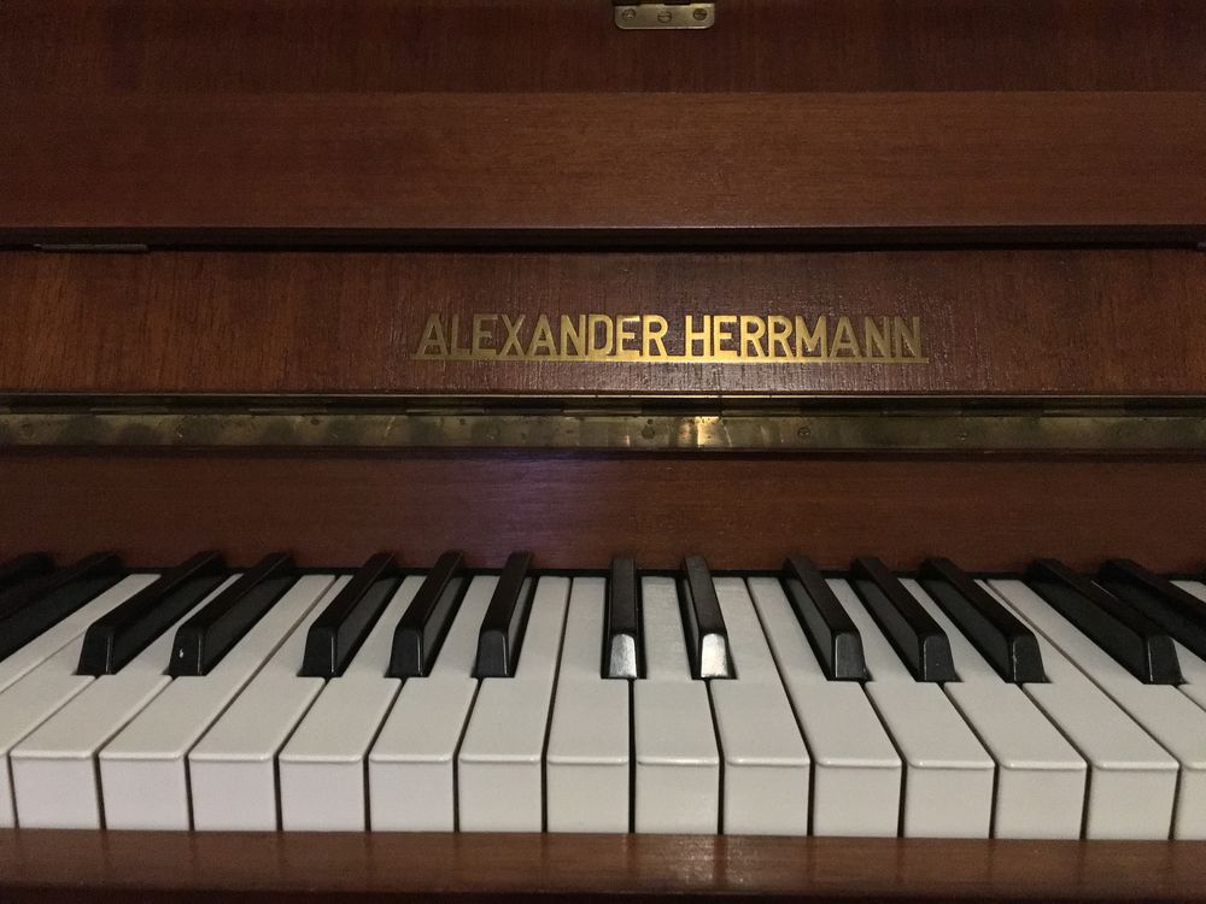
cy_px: 452
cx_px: 603
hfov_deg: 61.7
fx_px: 1010
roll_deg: -0.1
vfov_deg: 48.2
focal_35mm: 29
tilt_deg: -14.7
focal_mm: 4.15
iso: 500
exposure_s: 1/17
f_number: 2.2
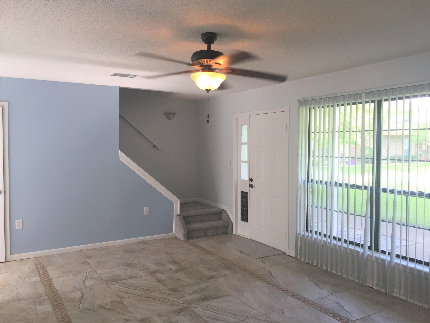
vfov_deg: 48.2
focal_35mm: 29
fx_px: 360
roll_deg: -0.8
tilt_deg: -0.9
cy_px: 162
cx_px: 215
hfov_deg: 61.7
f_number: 2.2
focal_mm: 4.15
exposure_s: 1/60
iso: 40
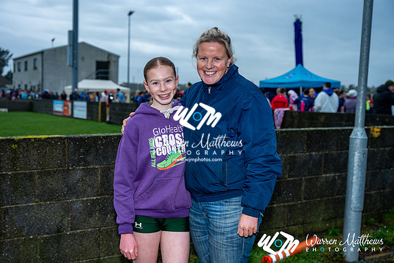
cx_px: 197
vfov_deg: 32.6
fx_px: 449
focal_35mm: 41
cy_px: 132
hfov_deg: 47.4
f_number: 4
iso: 100
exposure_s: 1/320
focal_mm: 41
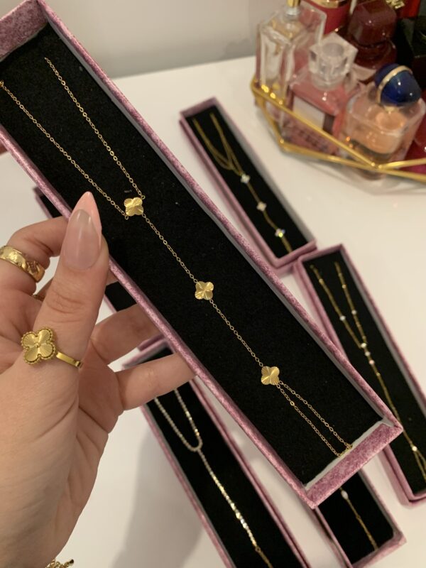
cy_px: 284
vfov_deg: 67.3
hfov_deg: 53.1
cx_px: 213
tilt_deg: -65.8
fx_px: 427
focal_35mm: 26
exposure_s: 1/55
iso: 400
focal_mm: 4.25
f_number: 1.8
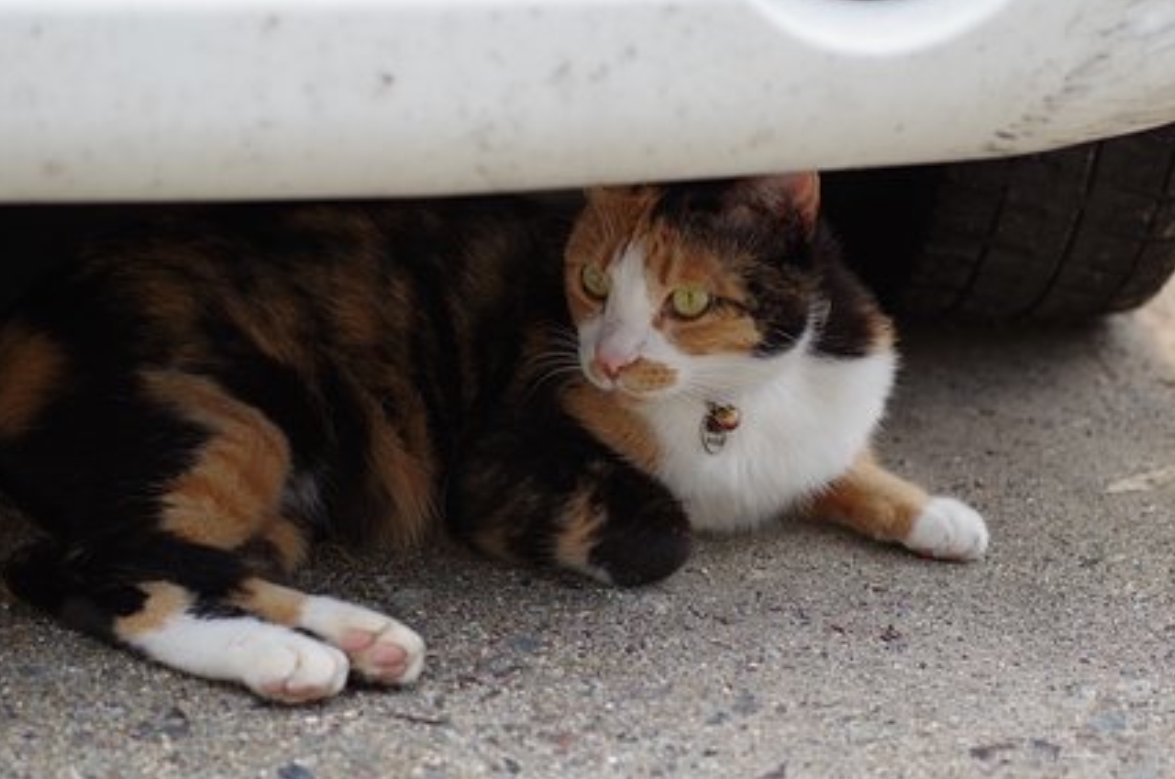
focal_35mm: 126
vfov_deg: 10.8
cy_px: 367
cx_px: 515
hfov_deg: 16.3
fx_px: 4105
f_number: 2.8
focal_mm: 70
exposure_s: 1/160
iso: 200
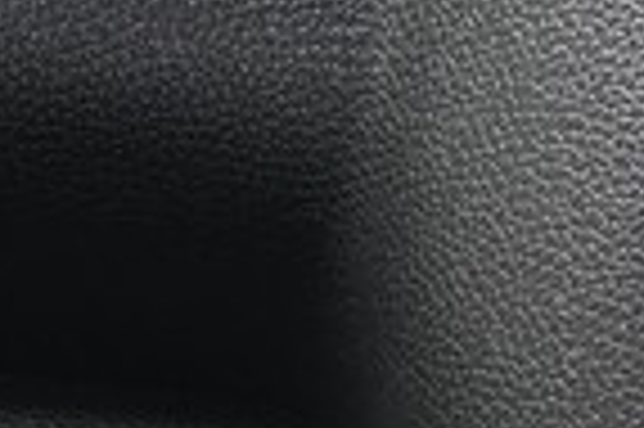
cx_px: 1878
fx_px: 10328
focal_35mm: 578
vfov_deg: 2.4
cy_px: 38
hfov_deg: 3.5
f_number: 6.7
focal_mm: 50
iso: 200
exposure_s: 1/60
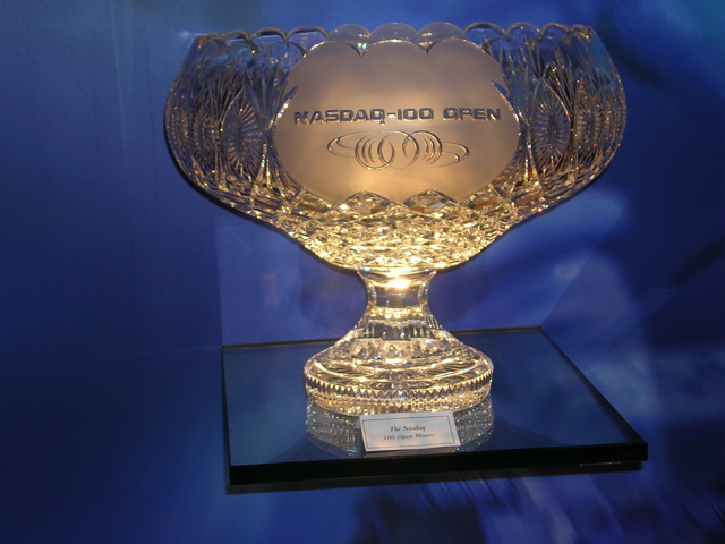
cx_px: 362
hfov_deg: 25.7
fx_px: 1592
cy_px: 272
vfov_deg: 19.4
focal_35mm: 76
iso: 50
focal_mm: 11.5
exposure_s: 1/33.1
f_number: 3.9
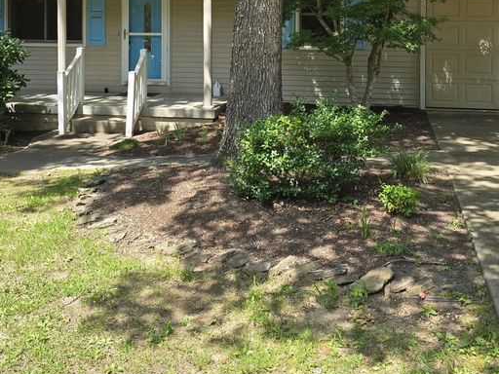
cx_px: 234
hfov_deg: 41.2
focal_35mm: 46
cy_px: 36
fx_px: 663
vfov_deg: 30.1
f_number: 1.7
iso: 12
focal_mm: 6.3
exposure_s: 1/189
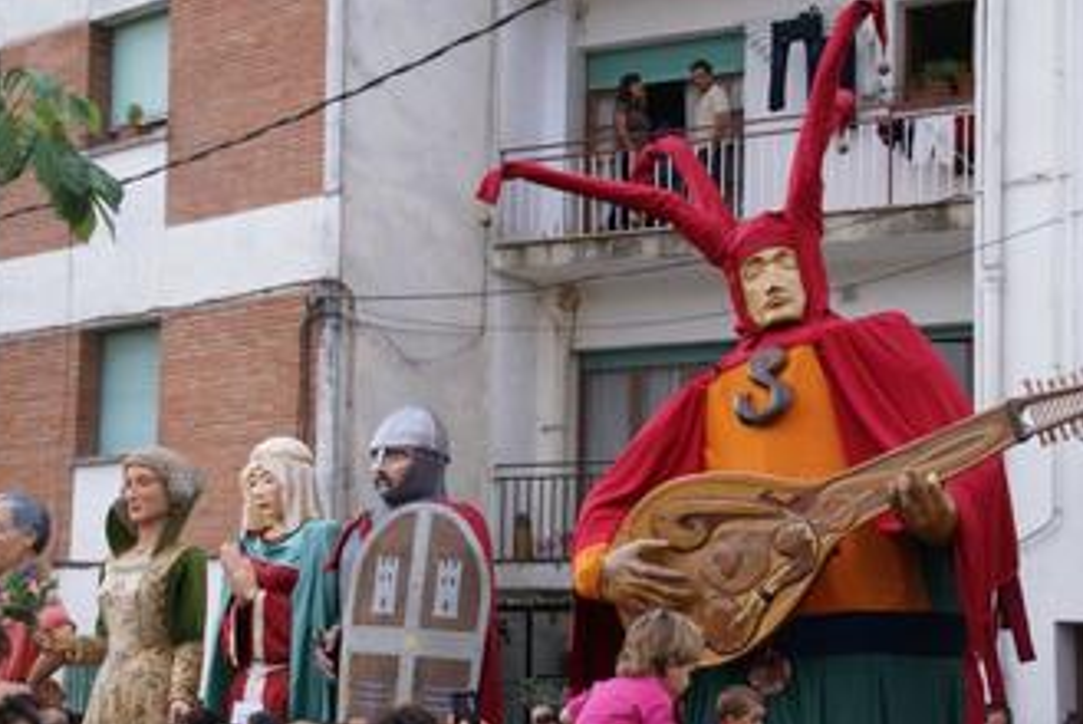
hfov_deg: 27.7
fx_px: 2198
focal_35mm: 73
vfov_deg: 18.7
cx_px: 537
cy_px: 434
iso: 250
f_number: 4.5
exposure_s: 1/125
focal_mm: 40
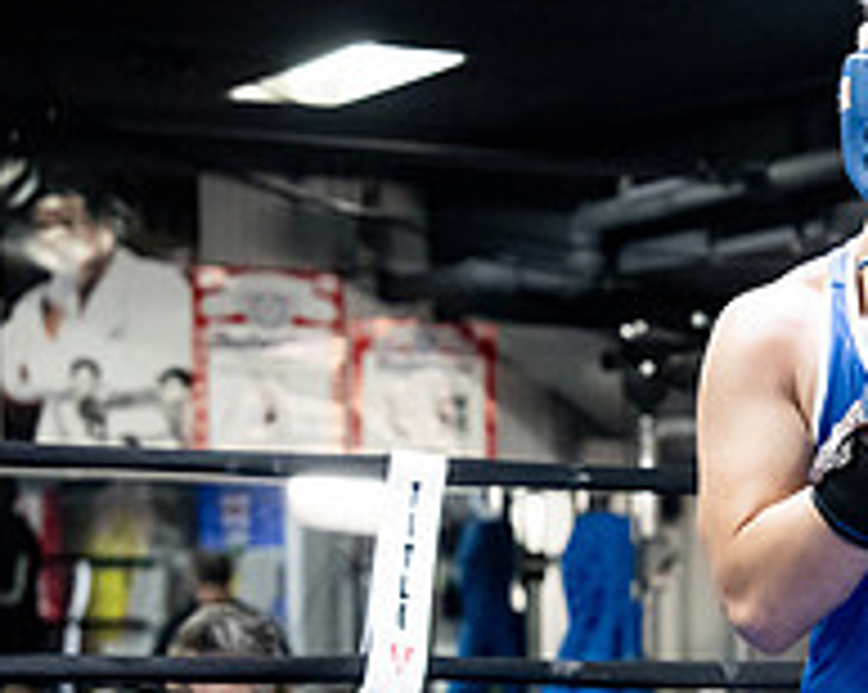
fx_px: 4414
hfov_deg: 10.9
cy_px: 659
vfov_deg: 8.9
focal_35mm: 172
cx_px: 1241
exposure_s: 1/1000
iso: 8000
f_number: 2.8
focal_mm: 61
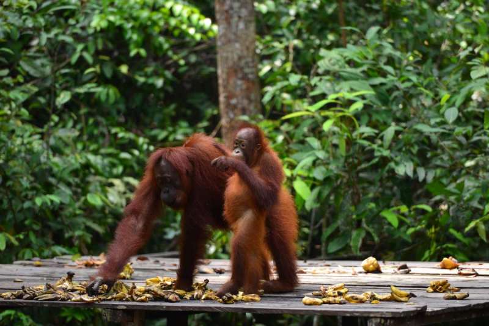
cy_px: 163
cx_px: 244
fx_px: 2717
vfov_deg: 6.9
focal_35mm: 200
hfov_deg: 10.3
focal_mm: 200
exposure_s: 1/200
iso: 160
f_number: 2.8
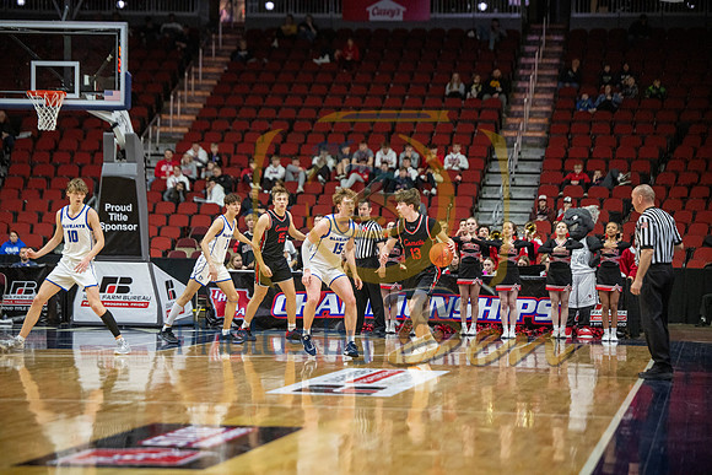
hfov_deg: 17.1
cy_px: 238
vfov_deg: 11.4
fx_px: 2374
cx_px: 356
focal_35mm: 120
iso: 2500
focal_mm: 120
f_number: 2.8
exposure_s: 1/1250
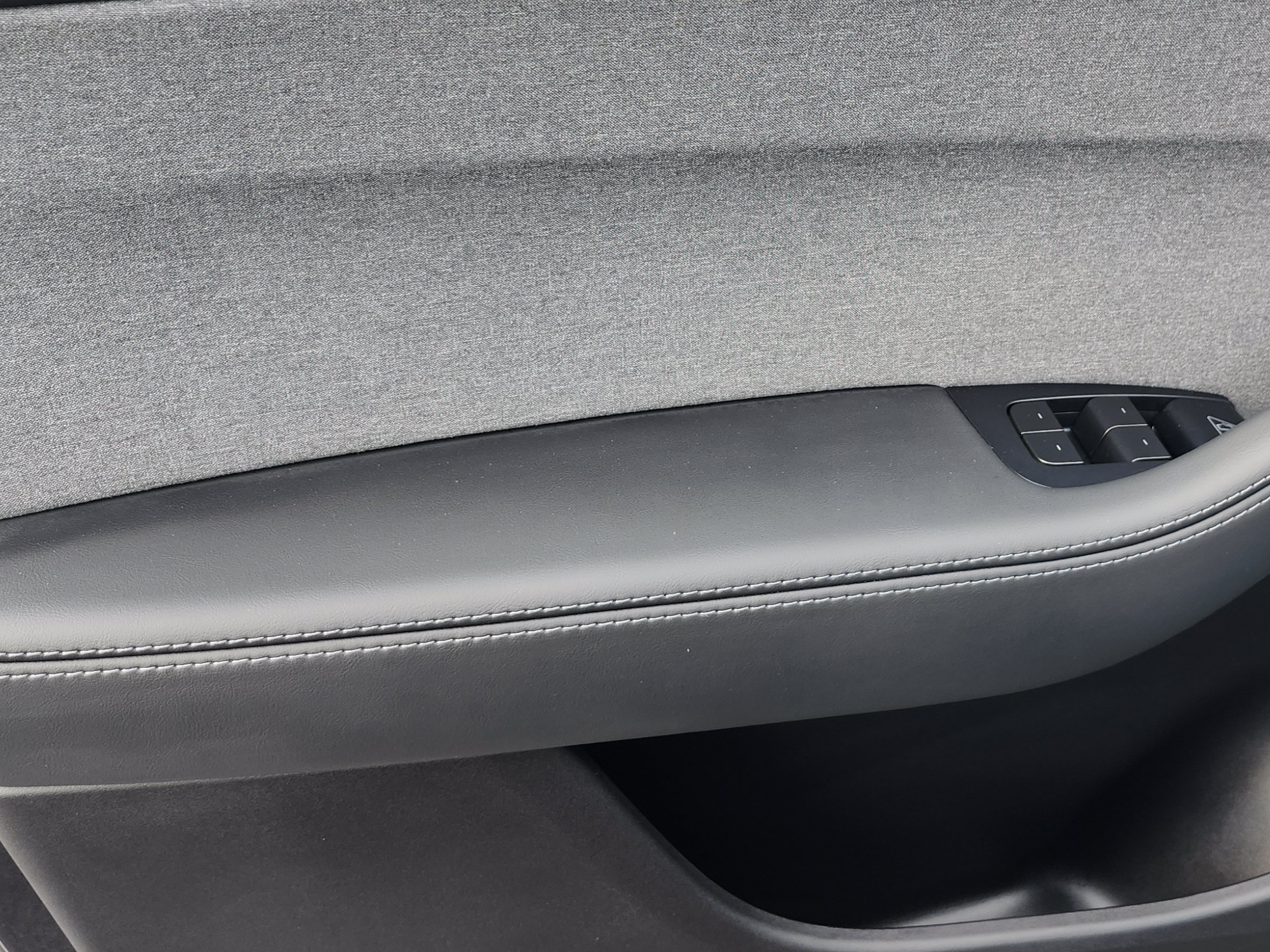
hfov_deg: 46.8
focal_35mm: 39
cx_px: 884
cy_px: 391
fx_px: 1431
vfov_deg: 36.7
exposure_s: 1/180
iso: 100
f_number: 1.8
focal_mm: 5.54
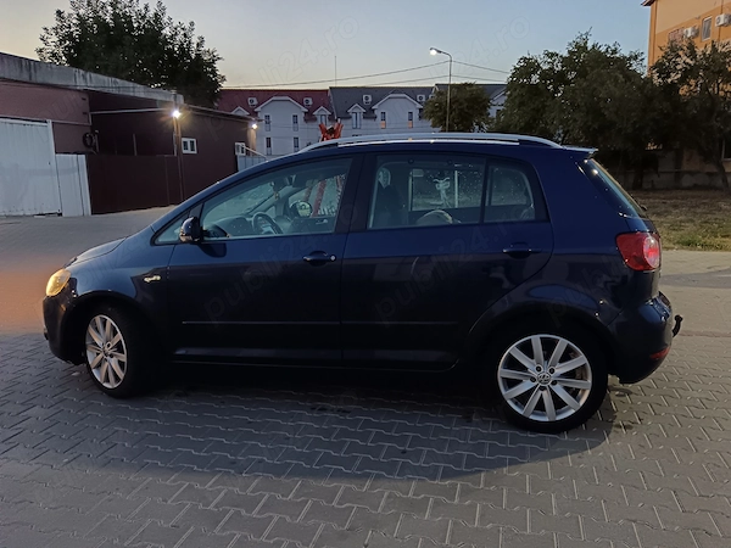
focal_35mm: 27
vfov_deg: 51.4
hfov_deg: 65.3
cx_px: 366
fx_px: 570
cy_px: 274
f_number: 1.9
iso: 776
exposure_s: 1/25
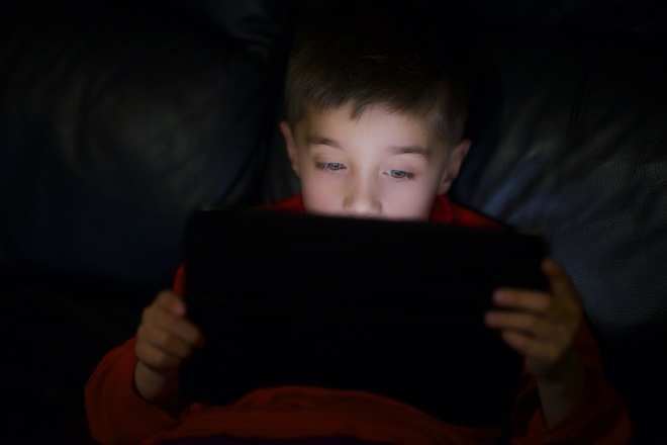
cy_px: 222
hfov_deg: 23.9
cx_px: 334
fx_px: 1575
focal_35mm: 85
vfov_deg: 16.1
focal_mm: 85
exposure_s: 1/60
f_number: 1.8
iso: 800
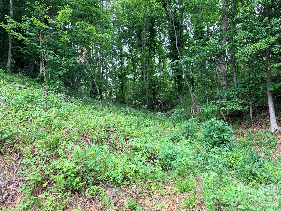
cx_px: 140
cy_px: 106
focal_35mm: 24
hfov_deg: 71.6
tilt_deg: +6.6
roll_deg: +1.2
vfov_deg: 56.8
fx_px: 195
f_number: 1.78
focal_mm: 6.76
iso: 64
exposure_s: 1/136
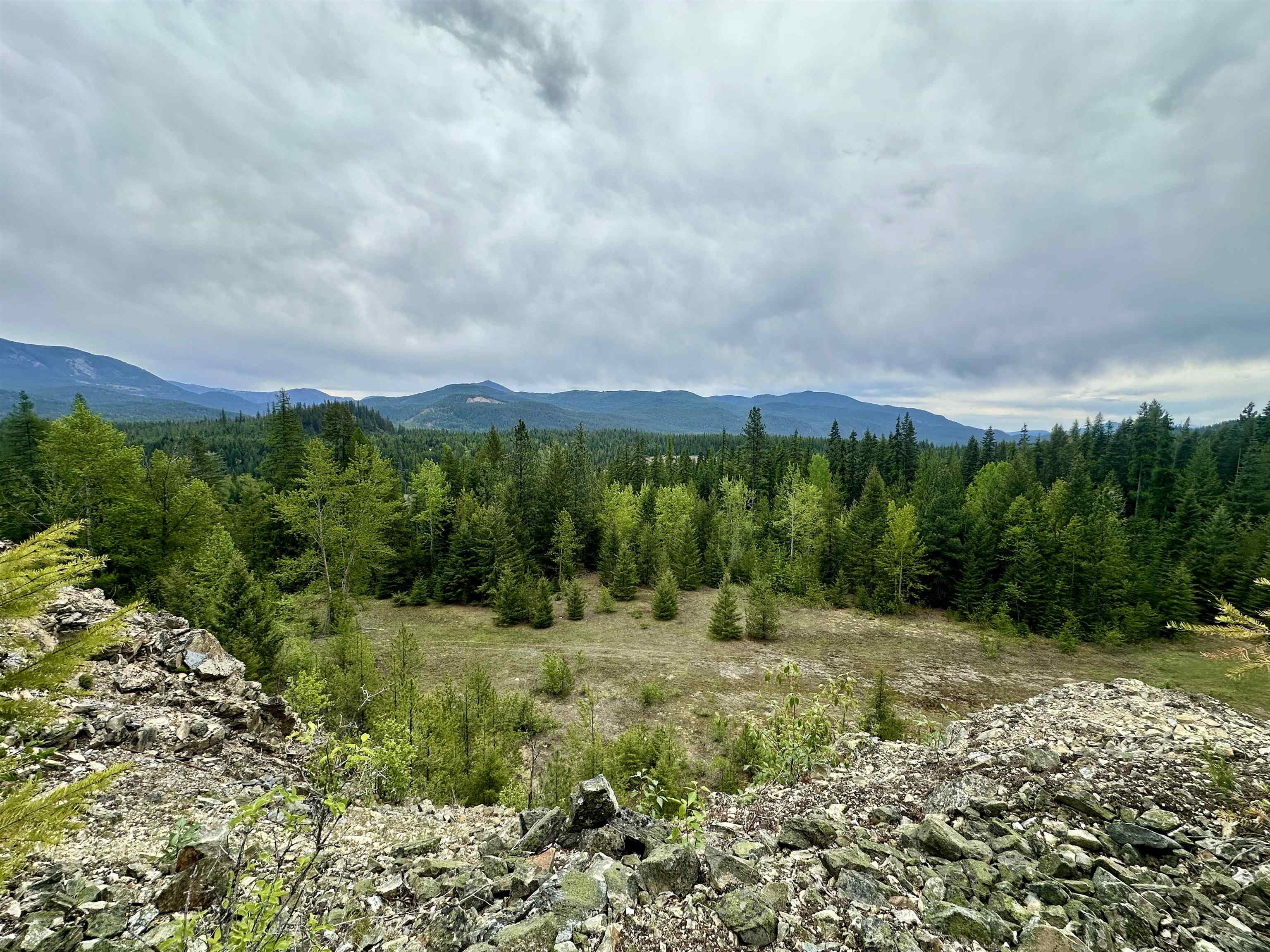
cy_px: 476
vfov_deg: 85.7
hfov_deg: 102.1
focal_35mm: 14
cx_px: 635
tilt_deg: -4.8
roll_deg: -1.5
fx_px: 514
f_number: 2.2
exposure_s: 1/1082
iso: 40
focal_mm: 2.22
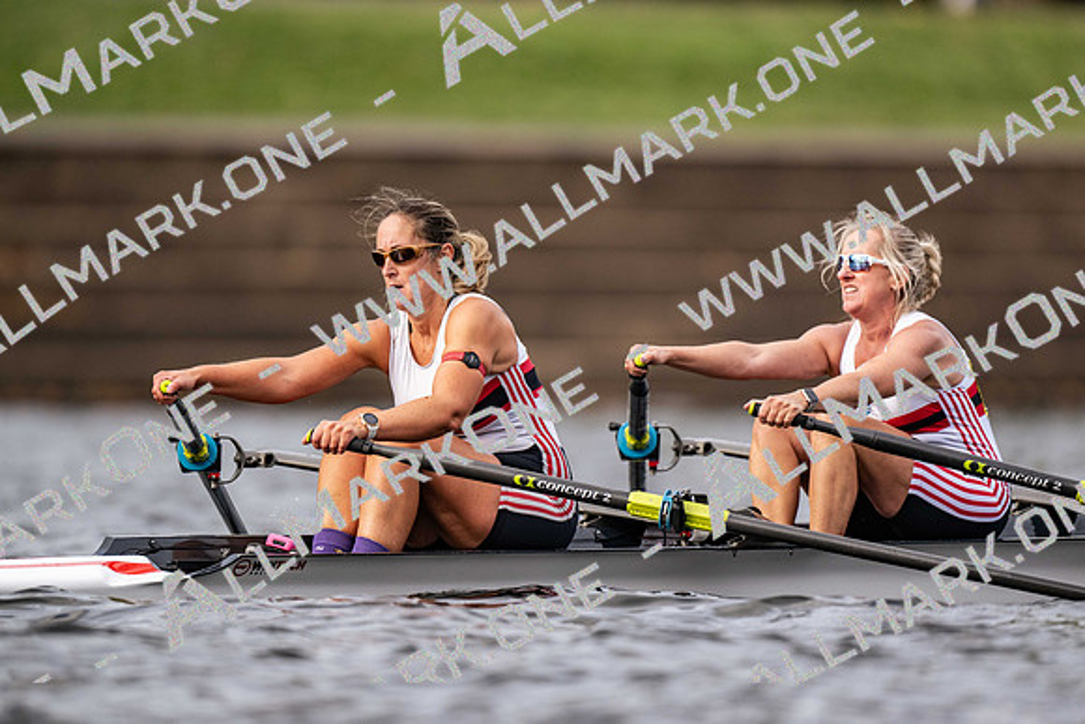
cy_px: 362
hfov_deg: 3.4
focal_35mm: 600
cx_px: 542
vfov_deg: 2.3
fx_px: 18096
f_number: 4
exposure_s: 1/2500
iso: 720
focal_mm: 600
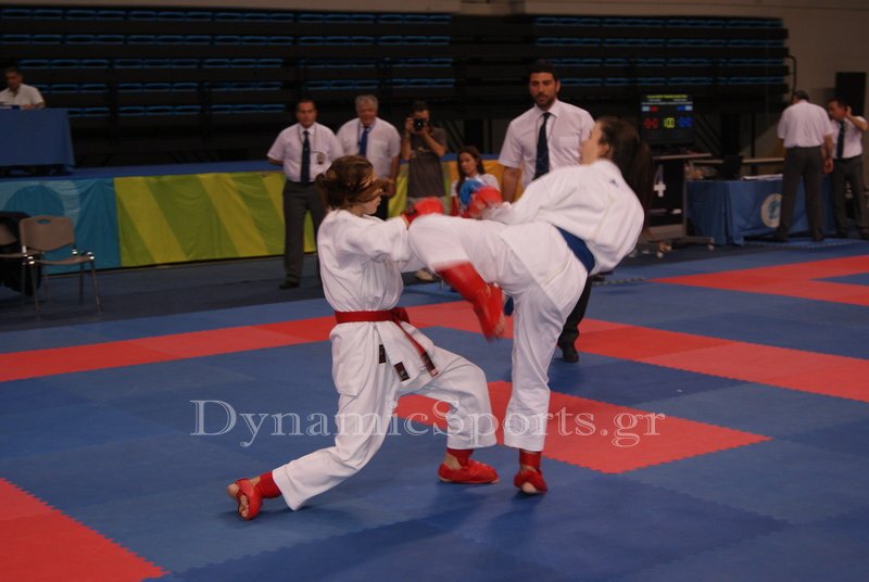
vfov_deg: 25.8
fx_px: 1269
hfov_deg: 37.8
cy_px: 291
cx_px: 434
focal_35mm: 52
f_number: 5
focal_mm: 35
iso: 400
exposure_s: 1/80
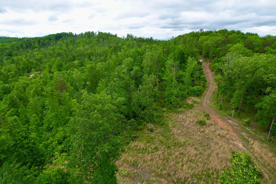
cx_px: 138
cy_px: 92
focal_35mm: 22
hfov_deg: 78.6
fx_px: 169
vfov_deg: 57.2
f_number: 2.8
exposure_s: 1/350
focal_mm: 8.38
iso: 110
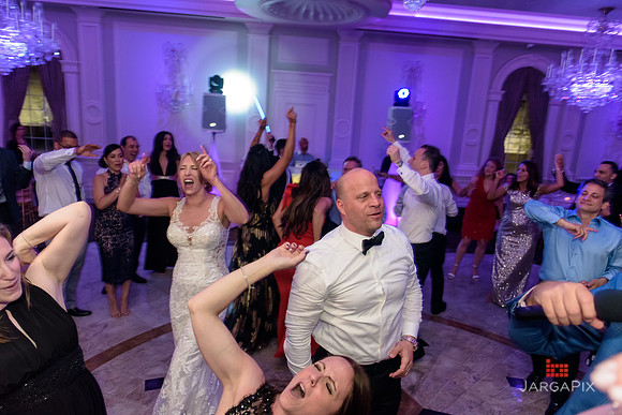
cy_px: 208
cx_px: 311
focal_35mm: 24
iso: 3200
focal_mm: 24
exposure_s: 1/125
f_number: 3.2
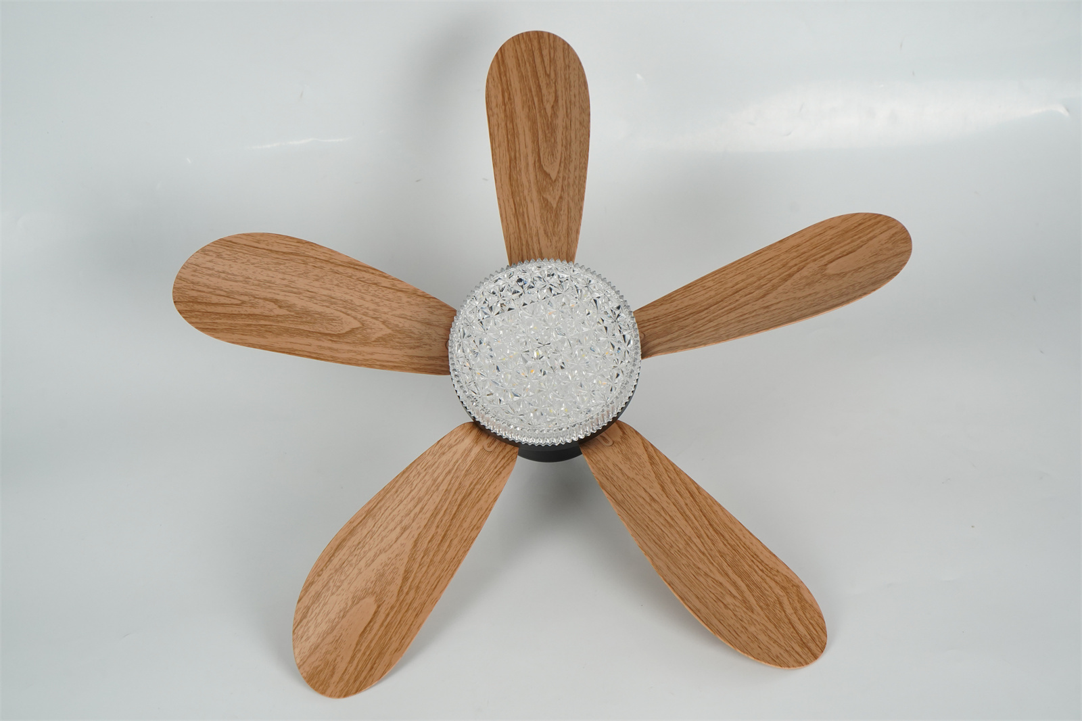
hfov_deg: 31.9
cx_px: 541
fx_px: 1893
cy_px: 360
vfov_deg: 21.6
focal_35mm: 63
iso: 2000
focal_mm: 63
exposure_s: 1/60
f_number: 8
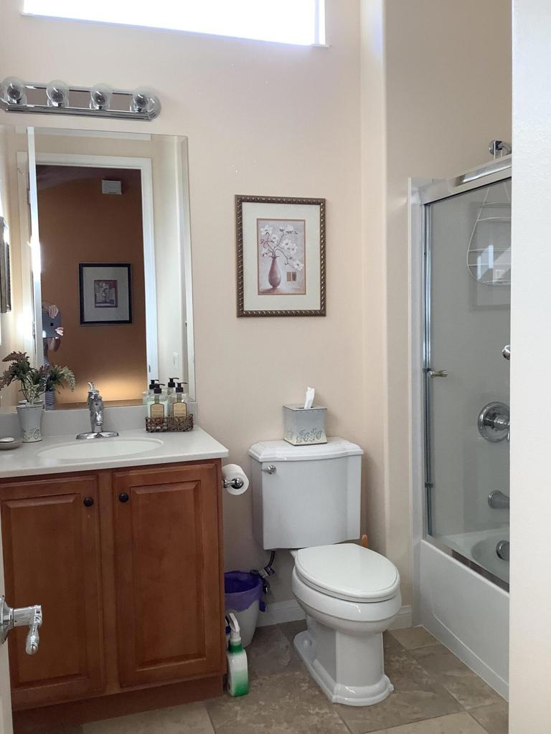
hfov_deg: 45.4
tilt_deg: -4.1
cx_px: 276
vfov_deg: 58.4
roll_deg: +1.2
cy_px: 367
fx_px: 658
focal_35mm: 31
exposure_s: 1/120
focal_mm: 3.3
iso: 64
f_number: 2.4
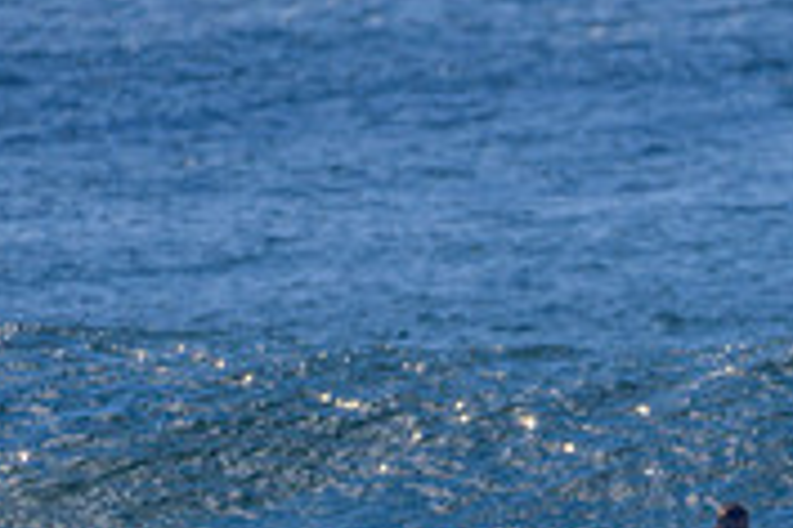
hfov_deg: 1.0
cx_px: 800
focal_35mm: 2010
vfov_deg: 0.7
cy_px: 744
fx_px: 44272
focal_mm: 500
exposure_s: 1/2000
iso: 140
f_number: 5.6
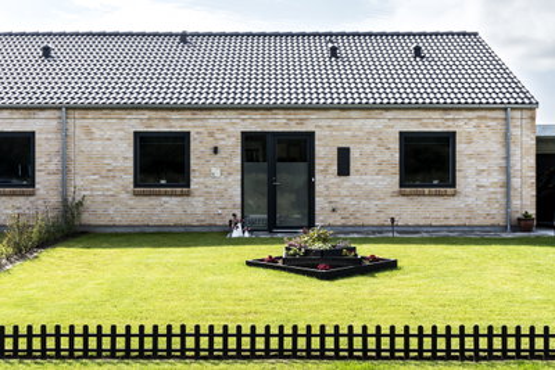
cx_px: 278
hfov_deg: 38.9
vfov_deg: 26.5
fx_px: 786
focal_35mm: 51
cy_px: 185
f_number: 8
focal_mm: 34
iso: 200
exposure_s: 1/250
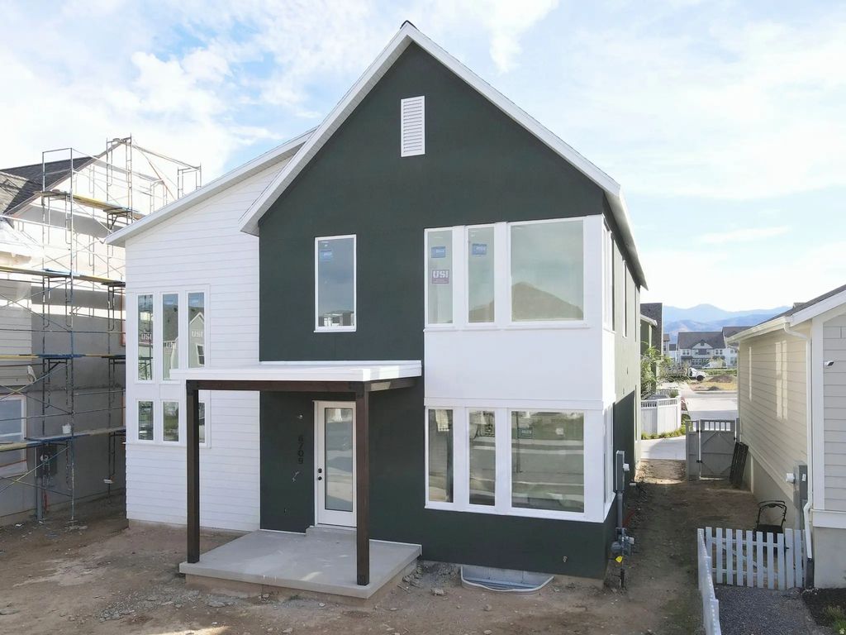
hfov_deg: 71.6
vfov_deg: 56.8
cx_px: 423
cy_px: 318
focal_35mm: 24
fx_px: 587
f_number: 2.8
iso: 100
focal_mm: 4.5
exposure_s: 1/320
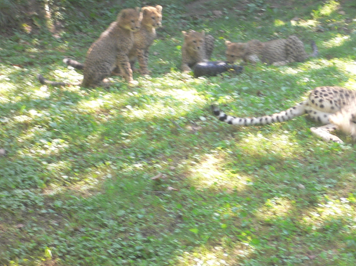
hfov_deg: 12.2
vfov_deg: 9.1
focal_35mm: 162
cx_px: 245
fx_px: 1666
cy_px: 63
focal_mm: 17.4
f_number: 5
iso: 100
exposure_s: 1/30
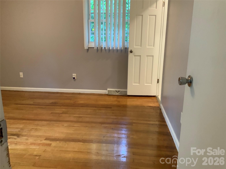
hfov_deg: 61.7
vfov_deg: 48.2
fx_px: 189
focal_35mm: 29
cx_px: 113
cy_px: 84
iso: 200
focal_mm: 3
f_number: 1.8
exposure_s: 1/60
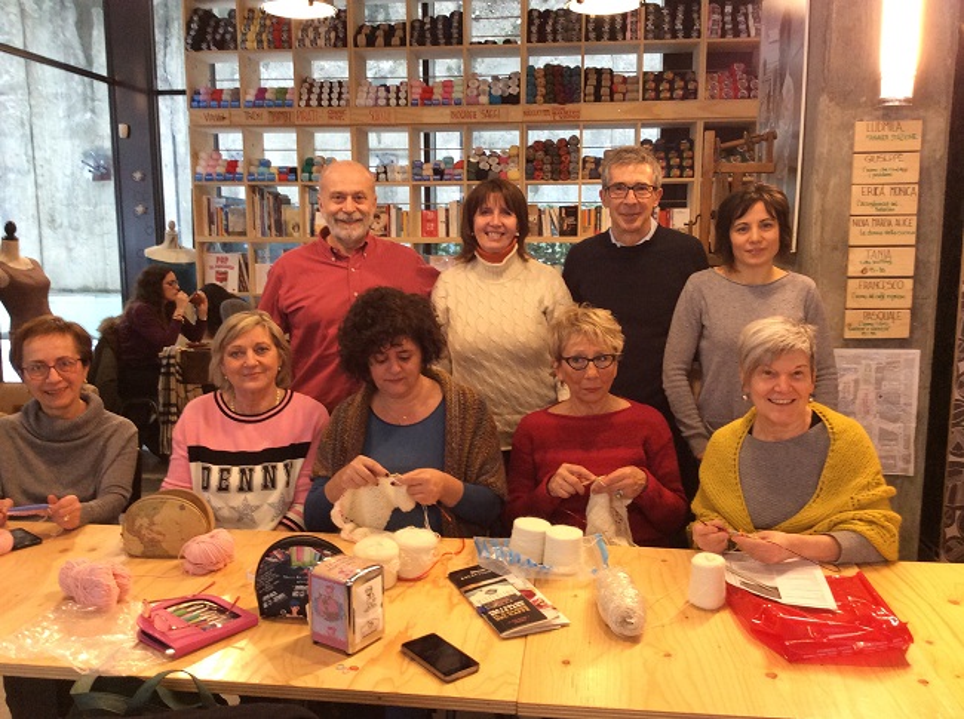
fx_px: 890
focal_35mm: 32
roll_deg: -1.0
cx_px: 482
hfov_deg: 56.9
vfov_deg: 44.0
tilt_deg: -9.3
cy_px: 360
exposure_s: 1/25
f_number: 2.4
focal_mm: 3.3
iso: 100
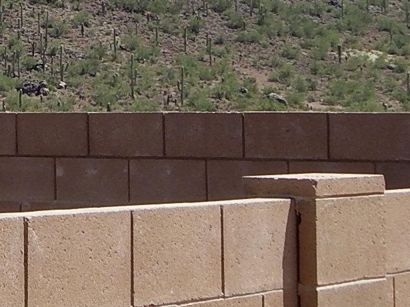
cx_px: -166
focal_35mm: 181
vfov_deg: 8.1
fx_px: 2143
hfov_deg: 10.6
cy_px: -89
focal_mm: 8.6
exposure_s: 1/1250
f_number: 3.7
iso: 125
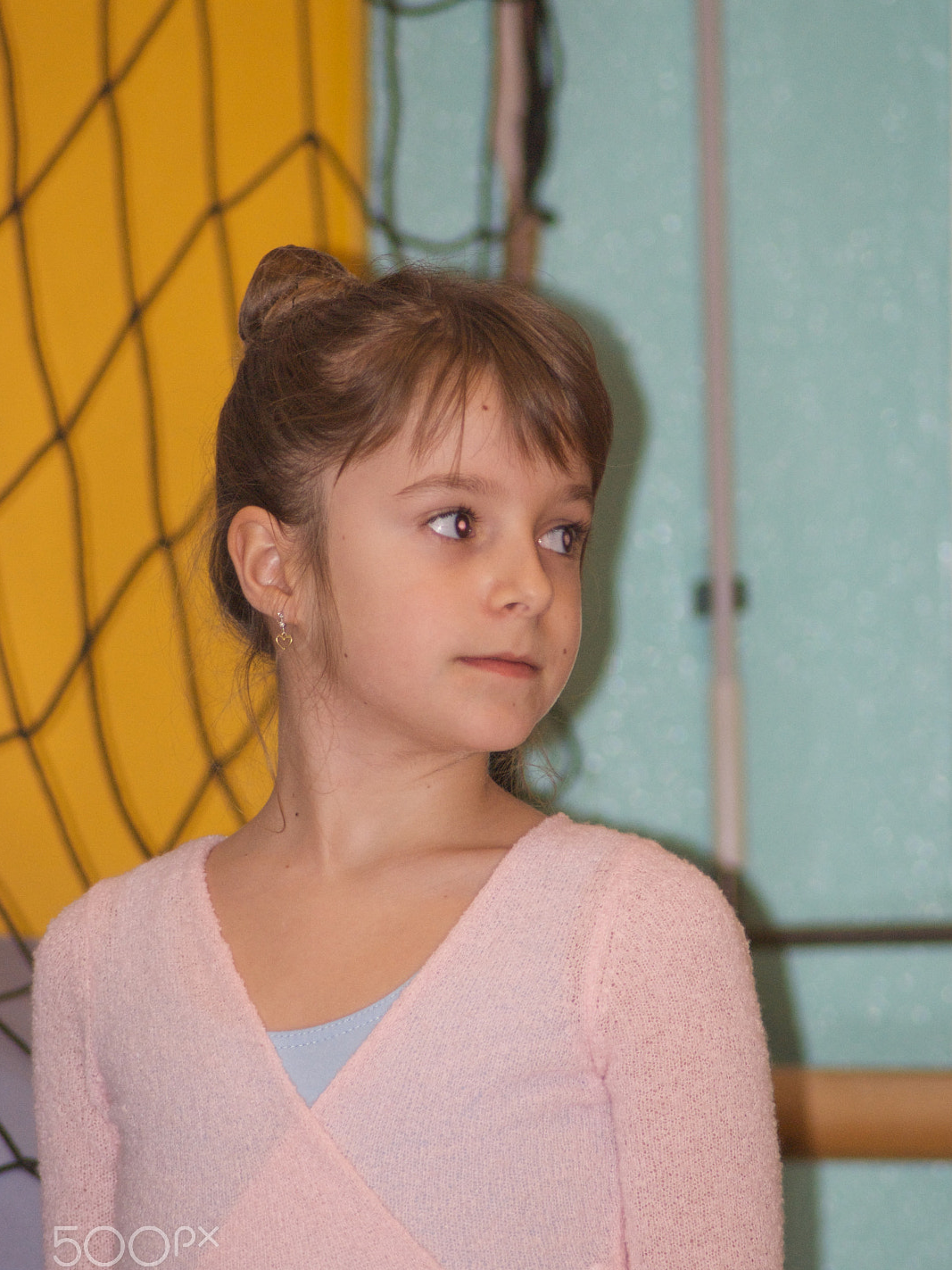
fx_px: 17860
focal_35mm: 487
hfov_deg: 3.1
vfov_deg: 4.1
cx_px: 475
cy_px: 650
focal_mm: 300
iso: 1000
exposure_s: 1/60
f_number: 5.6
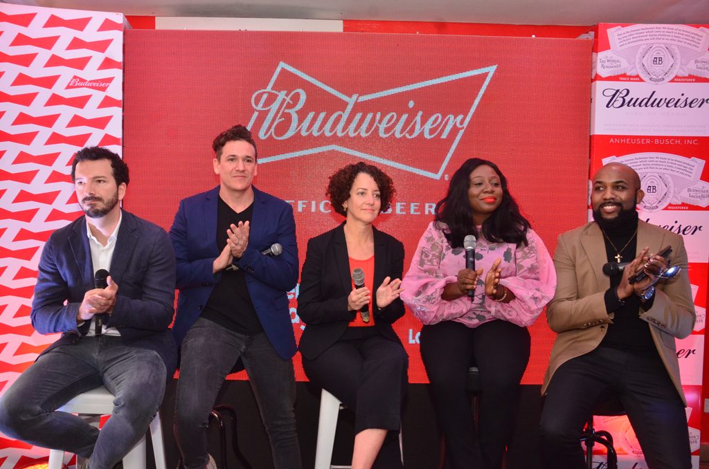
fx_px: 649
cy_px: 234
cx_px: 354
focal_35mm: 33
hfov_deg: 57.3
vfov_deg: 39.8
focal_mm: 22
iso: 1600
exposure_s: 1/125
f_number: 5.6
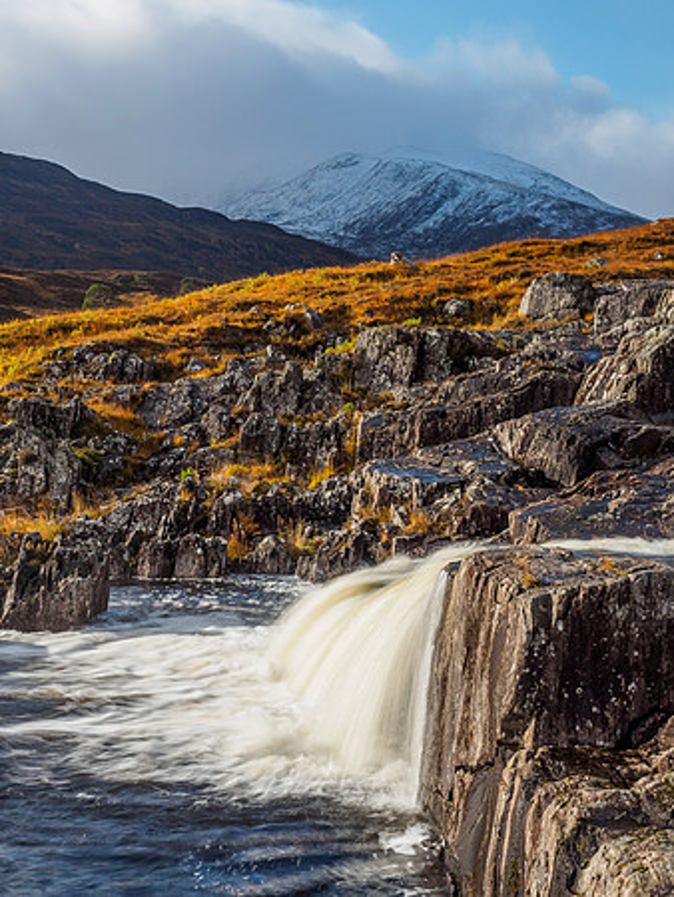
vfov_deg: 30.3
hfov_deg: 23.0
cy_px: 448
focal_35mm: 64
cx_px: 337
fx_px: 1660
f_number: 7.1
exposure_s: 1/3
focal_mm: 32
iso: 200
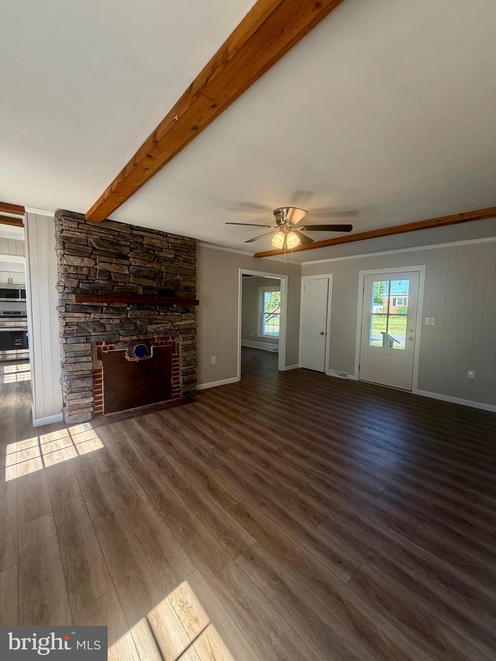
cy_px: 330
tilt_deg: -5.5
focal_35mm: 14
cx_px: 248
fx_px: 267
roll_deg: -1.2
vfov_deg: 102.1
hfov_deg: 85.7
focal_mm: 2.22
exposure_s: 1/121
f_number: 2.2
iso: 80
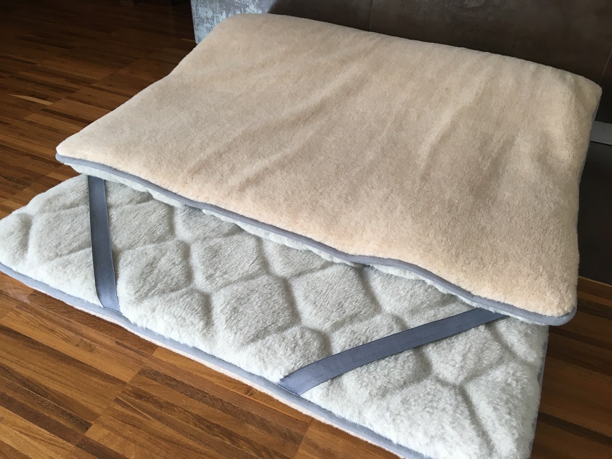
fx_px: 513
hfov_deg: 61.7
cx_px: 306
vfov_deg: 48.2
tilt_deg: -38.0
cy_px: 230
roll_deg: -0.4
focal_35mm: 29
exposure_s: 1/33
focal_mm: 4.15
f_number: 2.2
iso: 80
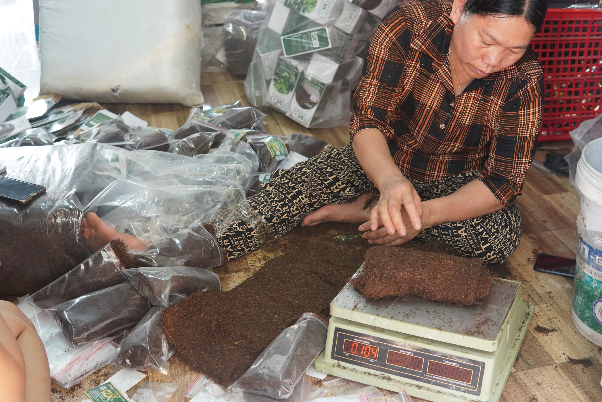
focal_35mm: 45
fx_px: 752
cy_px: 201
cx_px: 301
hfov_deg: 43.6
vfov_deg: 29.9
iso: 1600
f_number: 4
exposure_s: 1/160
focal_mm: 30
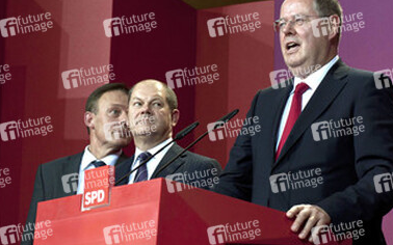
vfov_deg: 13.5
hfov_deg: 21.4
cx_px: 206
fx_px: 1039
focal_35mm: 97
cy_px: 103
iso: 1600
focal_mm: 80
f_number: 8
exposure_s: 1/160
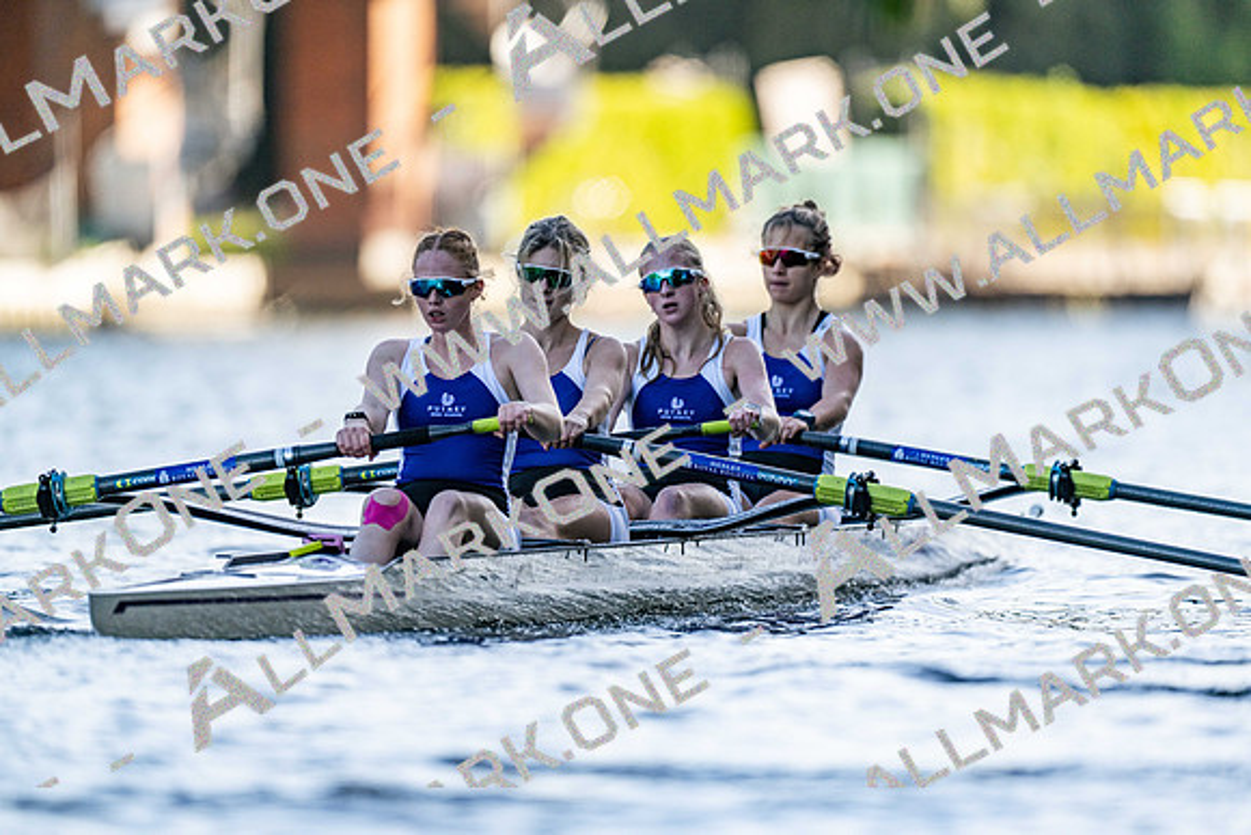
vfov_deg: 2.3
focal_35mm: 600
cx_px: 626
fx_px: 20854
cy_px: 418
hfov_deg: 3.4
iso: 500
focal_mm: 600
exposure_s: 1/2500
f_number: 4
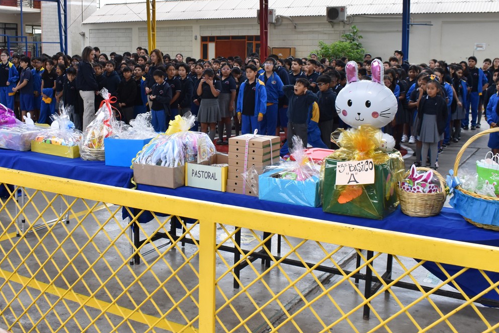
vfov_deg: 32.6
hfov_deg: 47.0
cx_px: 192
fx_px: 568
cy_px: 139
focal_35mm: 41
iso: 640
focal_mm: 18
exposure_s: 1/100
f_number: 6.3
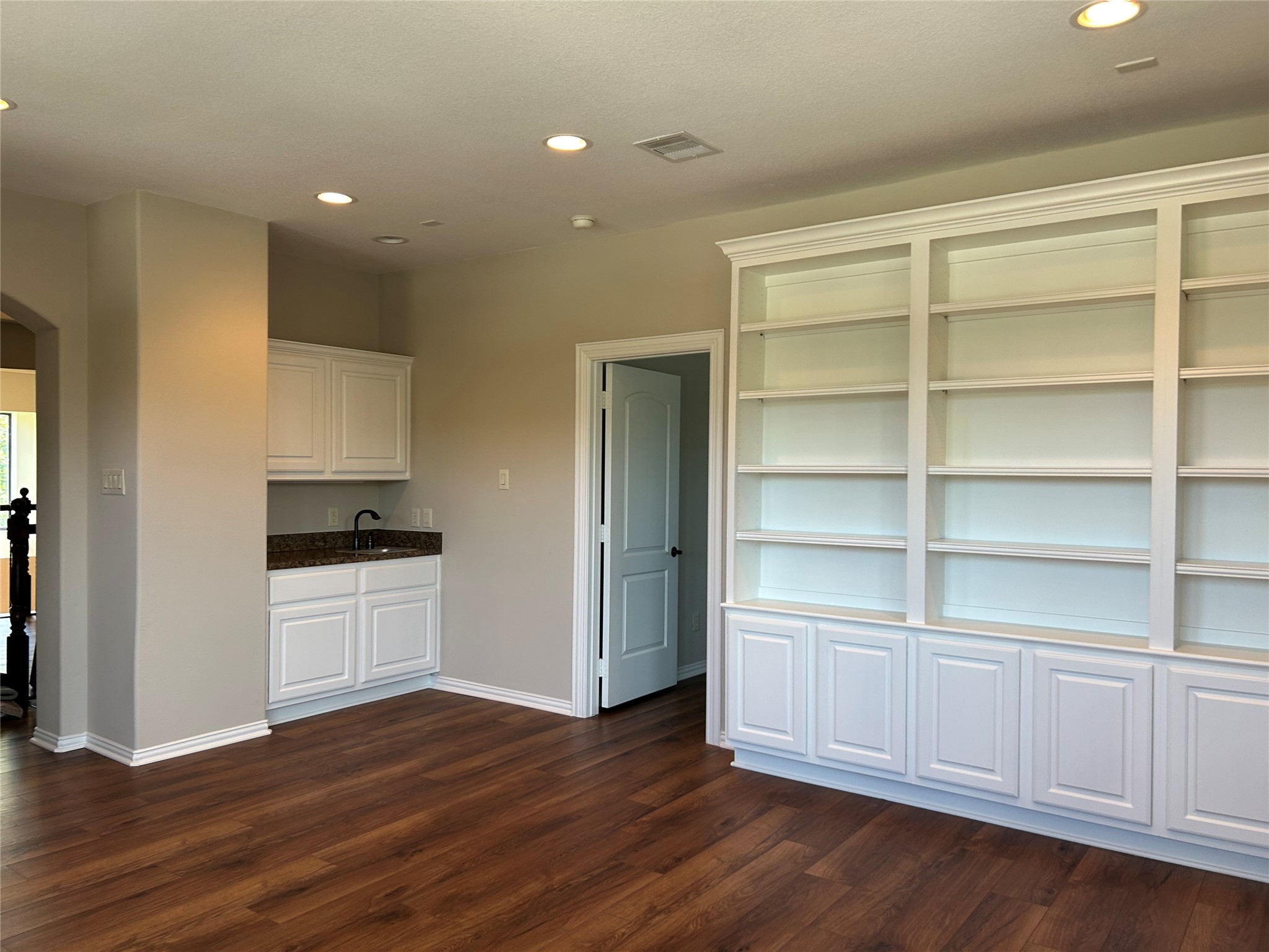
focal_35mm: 26
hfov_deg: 67.3
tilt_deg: -0.9
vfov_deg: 53.1
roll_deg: -0.7
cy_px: 476
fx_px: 953
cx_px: 634
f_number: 1.5
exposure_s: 1/60
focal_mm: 5.7
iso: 80
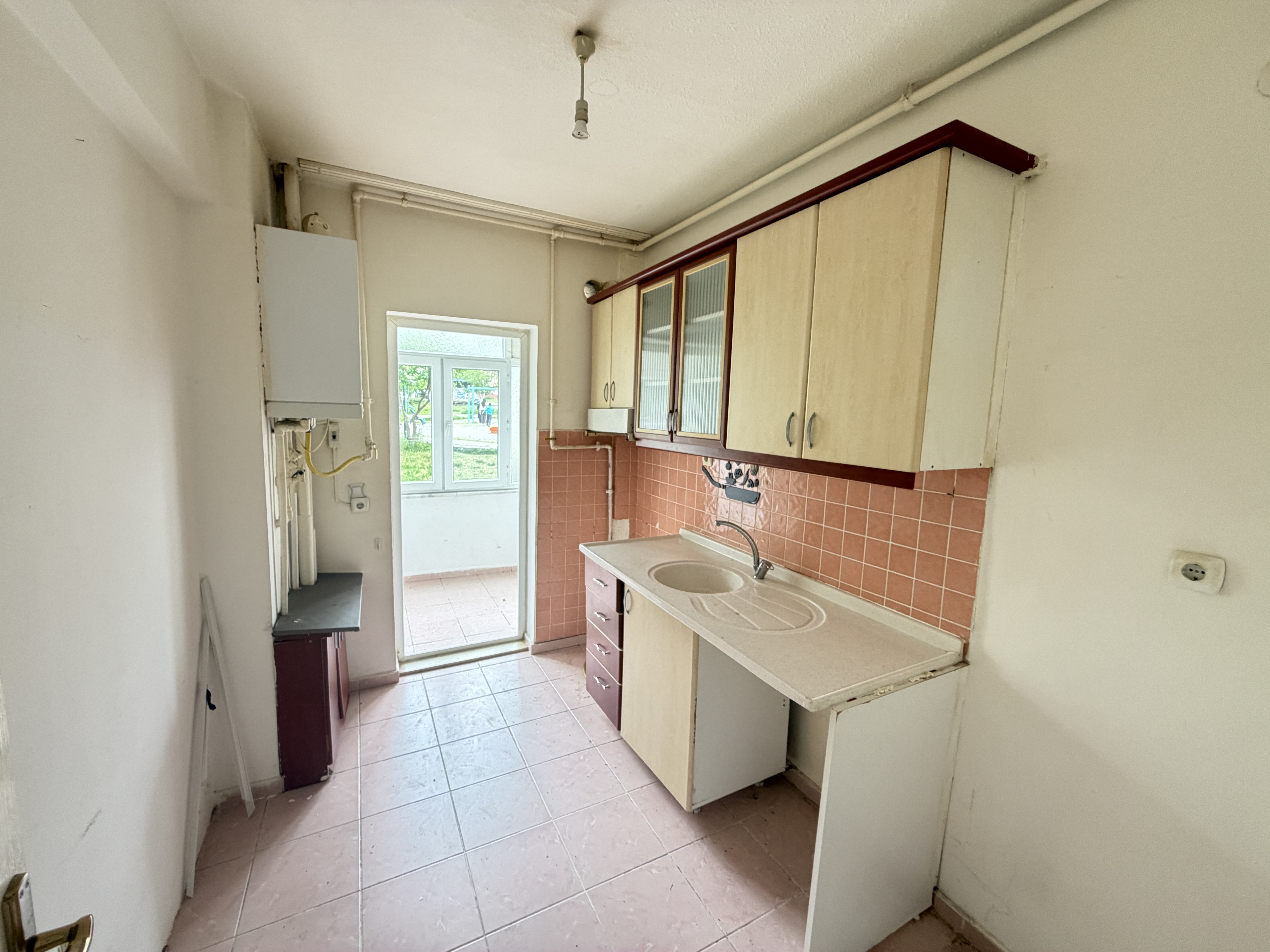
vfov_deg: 85.7
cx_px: 635
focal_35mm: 14
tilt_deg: -7.3
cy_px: 476
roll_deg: -2.0
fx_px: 514
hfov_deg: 102.1
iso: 320
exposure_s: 1/73
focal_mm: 2.22
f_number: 2.2
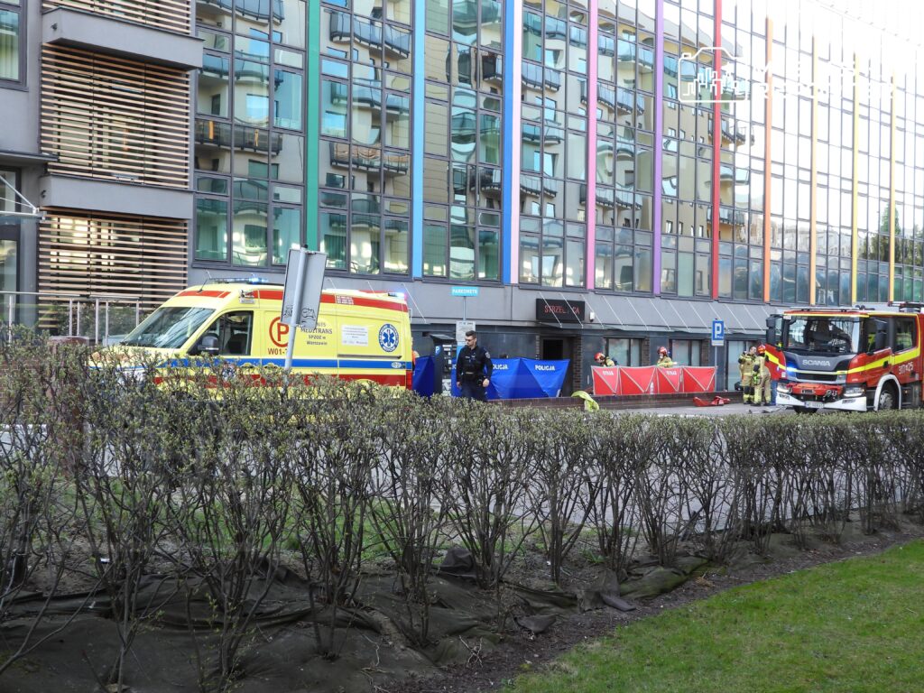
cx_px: 462
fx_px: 1174
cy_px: 346
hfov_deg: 42.9
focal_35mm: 44
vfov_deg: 32.9
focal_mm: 7.9
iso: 100
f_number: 3.2
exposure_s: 1/60
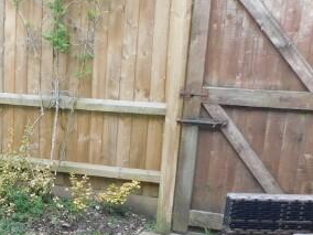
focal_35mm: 83
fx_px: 750
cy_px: 266
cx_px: -108
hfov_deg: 21.1
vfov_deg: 17.1
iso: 125
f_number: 3
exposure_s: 1/160
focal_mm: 4
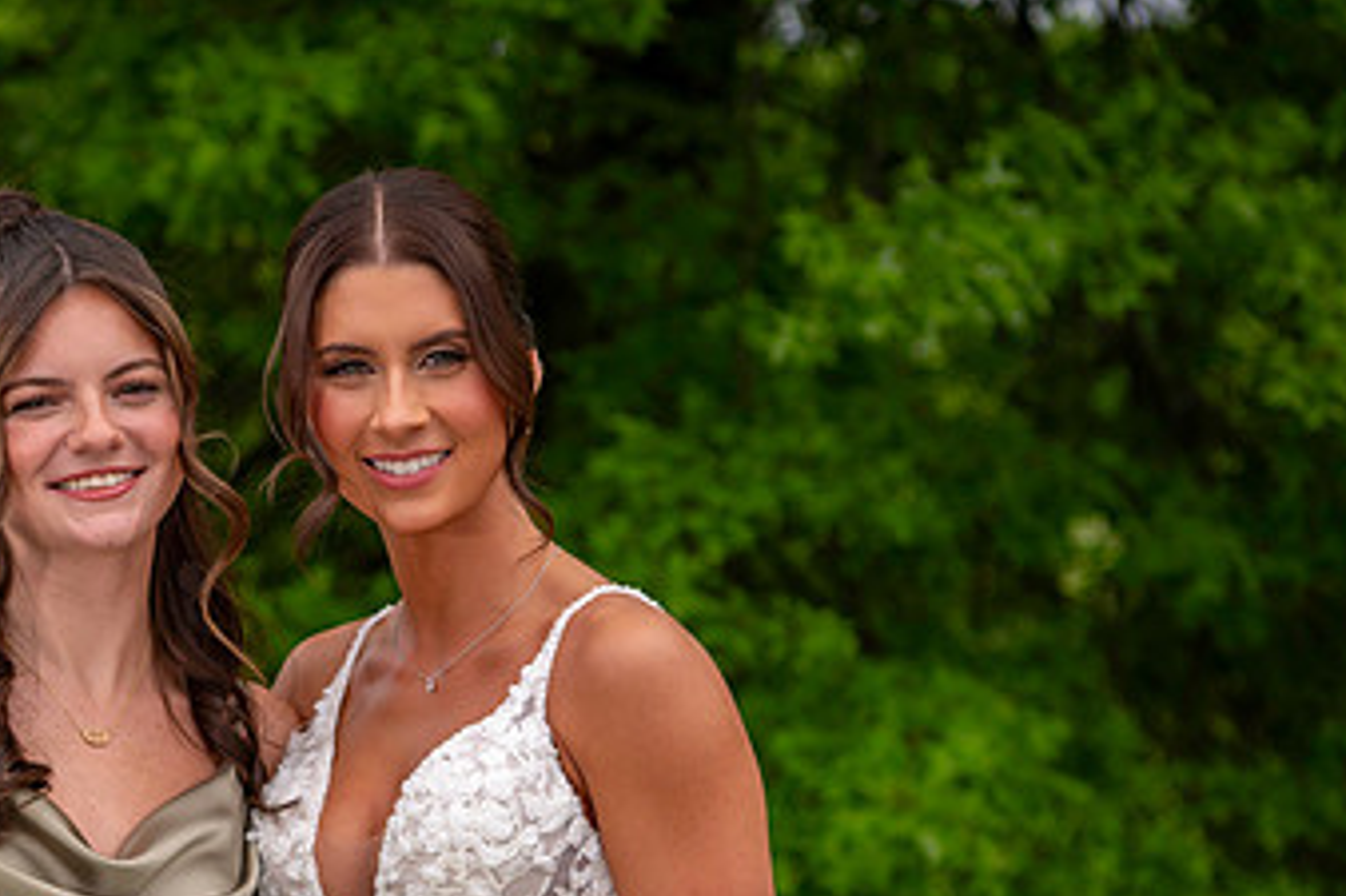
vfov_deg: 10.1
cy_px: 646
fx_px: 5045
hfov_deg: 15.1
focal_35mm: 135
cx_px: 379
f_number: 4
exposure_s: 1/1000
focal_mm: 70
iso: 200
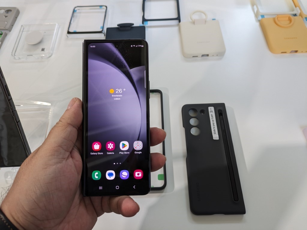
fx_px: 222
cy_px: 115
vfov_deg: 54.9
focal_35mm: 25
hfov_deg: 69.4
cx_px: 154
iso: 56
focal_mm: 5.43
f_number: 1.89
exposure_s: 1/100
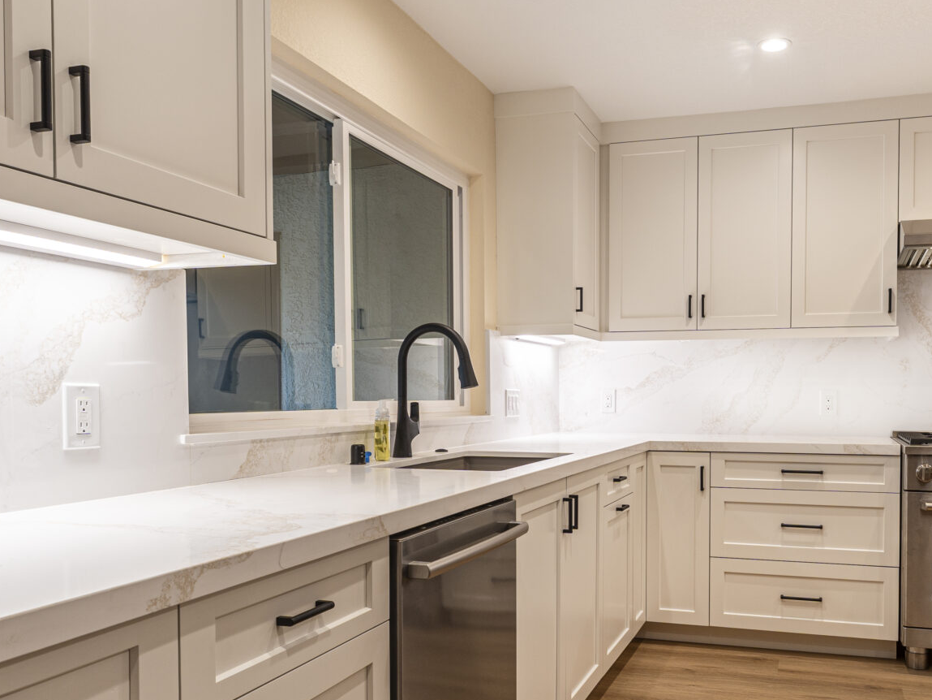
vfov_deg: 46.6
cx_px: 585
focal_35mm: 30
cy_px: 411
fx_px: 808
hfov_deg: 59.2
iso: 100
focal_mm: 14
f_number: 8
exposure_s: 1/6
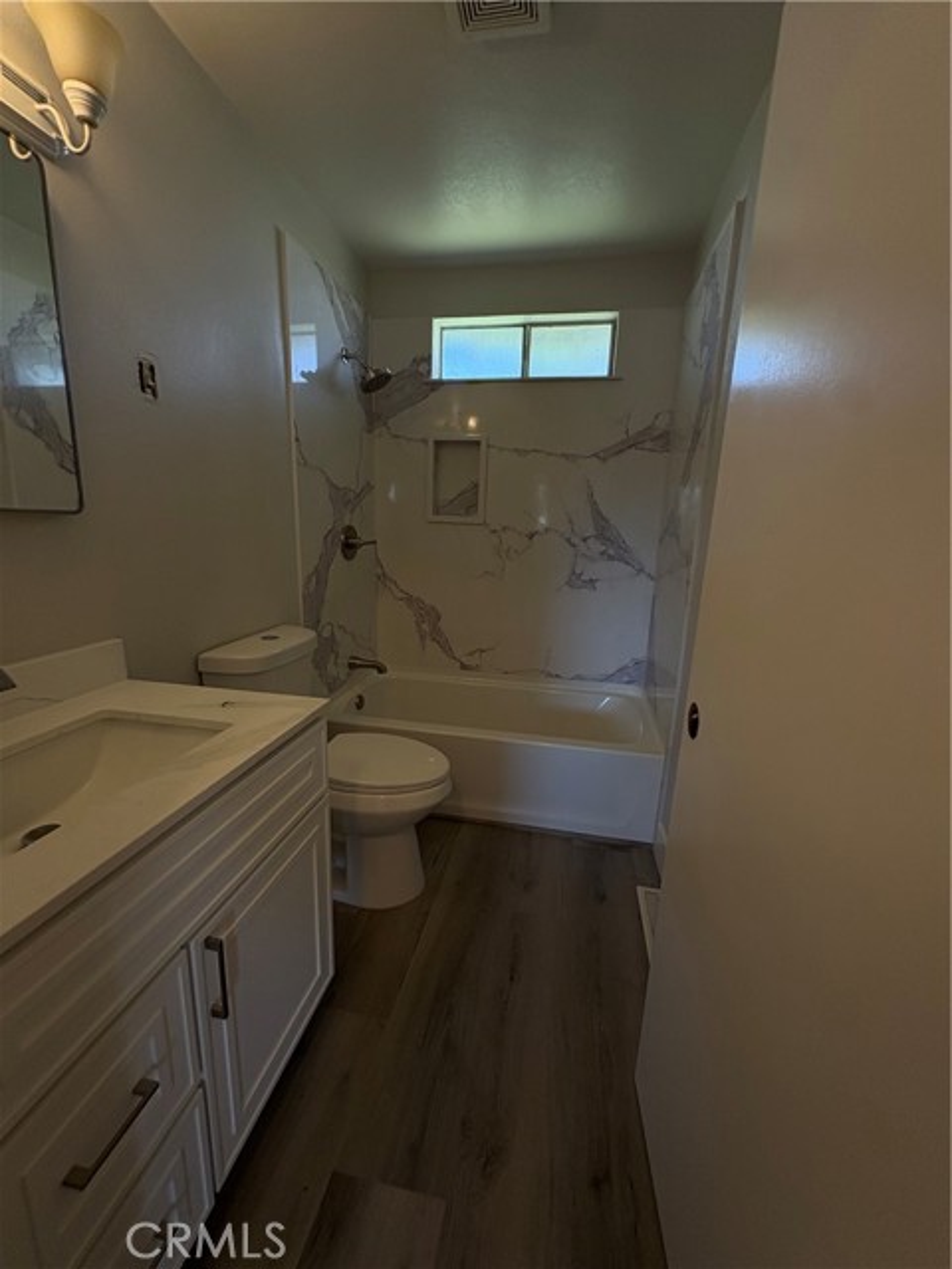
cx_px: 476
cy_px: 634
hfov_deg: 85.7
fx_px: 513
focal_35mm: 14
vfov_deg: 102.1
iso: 160
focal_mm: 2.22
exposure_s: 1/120
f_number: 2.2
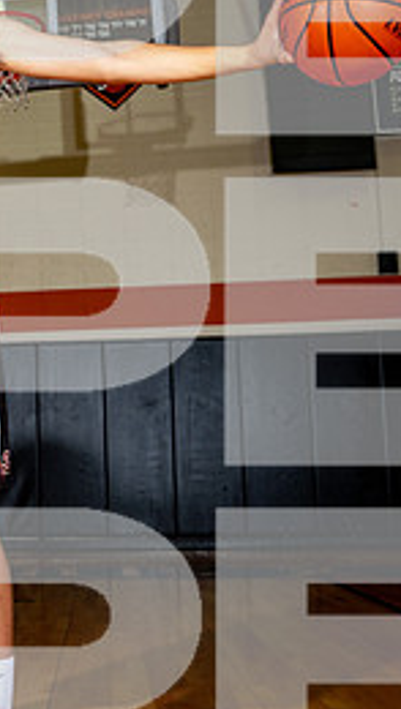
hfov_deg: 19.4
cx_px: -155
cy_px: 323
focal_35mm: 56
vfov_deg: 37.1
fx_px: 1054
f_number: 8
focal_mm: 24
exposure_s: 1/125
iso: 100
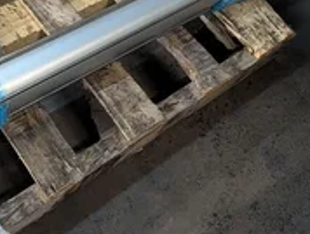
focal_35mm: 54
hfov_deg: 35.2
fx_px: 484
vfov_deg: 27.0
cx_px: 106
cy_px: 88
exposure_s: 1/120
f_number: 1.68
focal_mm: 6.9
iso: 1954
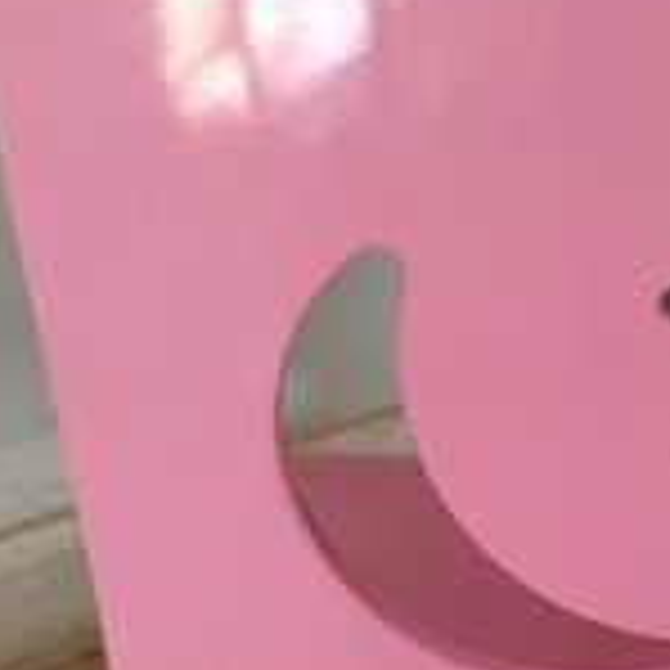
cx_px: 614
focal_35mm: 65
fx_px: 1423
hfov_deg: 25.6
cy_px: 677
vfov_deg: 25.2
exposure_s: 1/50
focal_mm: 5.25
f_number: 1.75
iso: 750
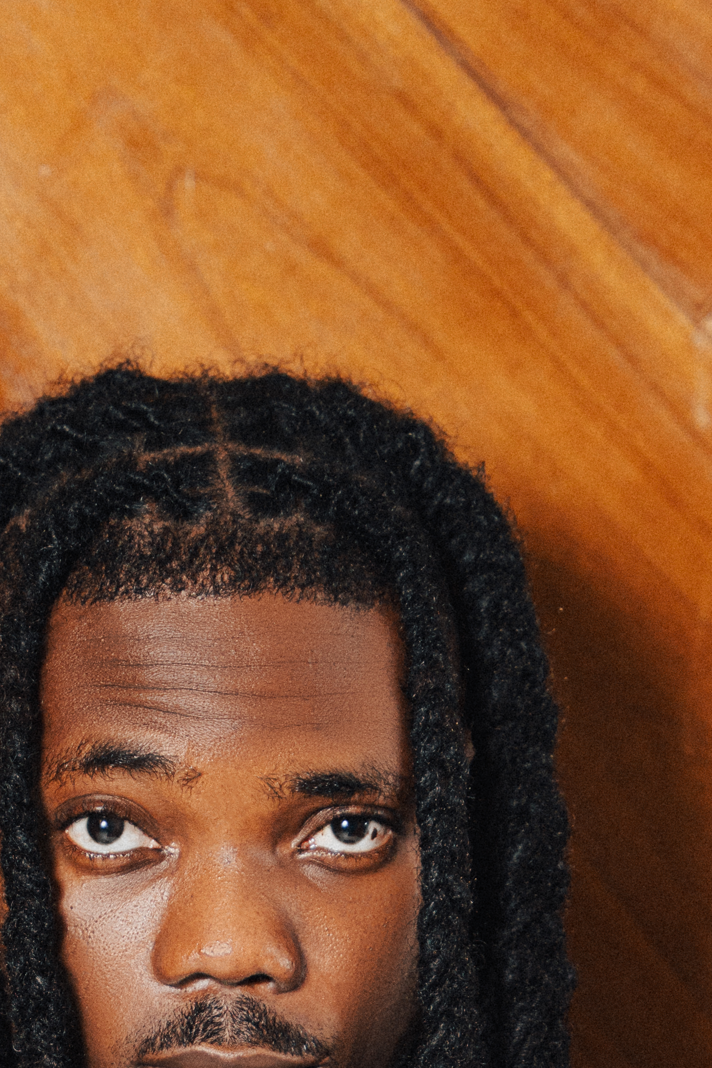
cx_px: 291
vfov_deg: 8.2
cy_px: 1342
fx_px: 7356
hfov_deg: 5.5
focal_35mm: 248
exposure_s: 1/160
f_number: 2.8
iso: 400
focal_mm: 70
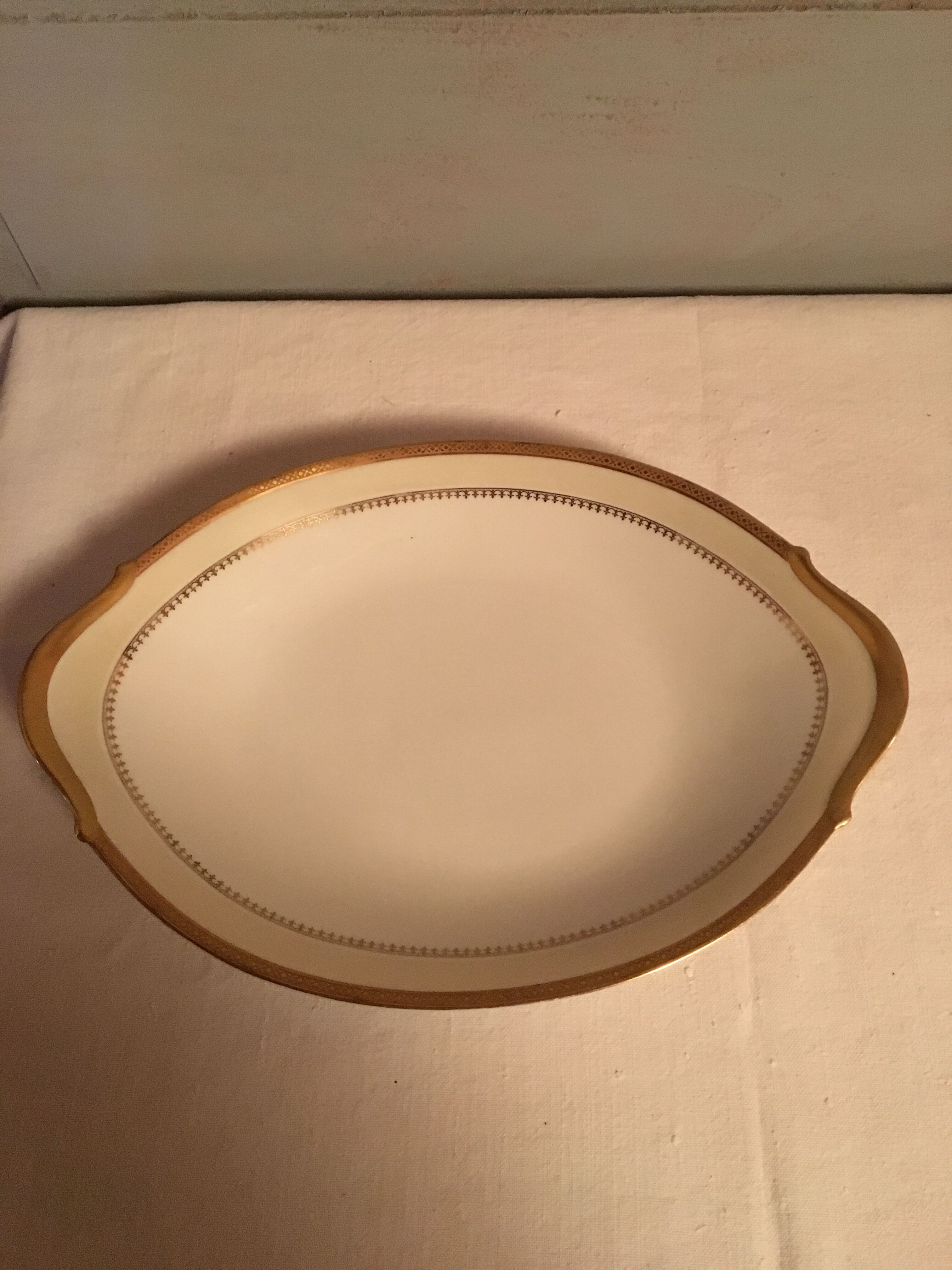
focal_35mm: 29
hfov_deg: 48.2
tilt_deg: -66.4
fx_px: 1063
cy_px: 635
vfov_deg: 61.7
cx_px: 476
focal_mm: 4.15
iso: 320
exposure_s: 1/17
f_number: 2.2
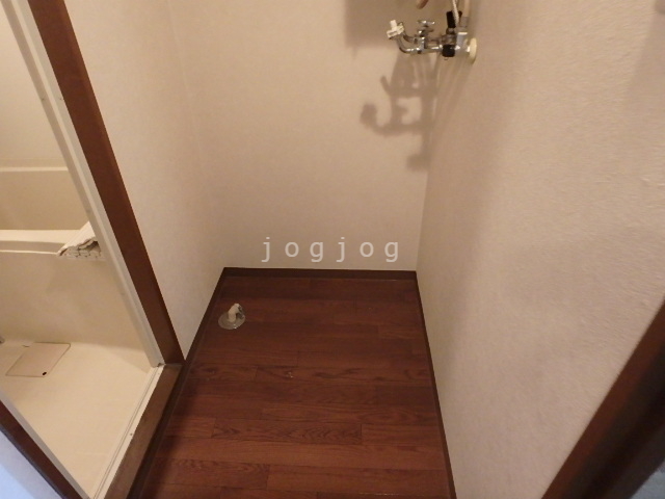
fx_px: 403
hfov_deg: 79.0
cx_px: 332
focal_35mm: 21
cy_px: 250
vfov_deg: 63.4
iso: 800
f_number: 3.5
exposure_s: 1/20
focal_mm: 3.7
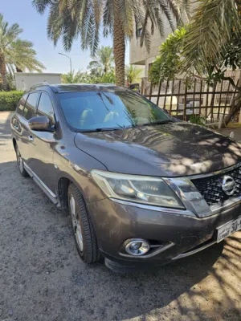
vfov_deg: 73.9
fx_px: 214
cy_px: 160
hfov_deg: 58.9
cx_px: 120
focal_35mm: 23
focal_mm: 6.3
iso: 10
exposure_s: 1/253
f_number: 1.7
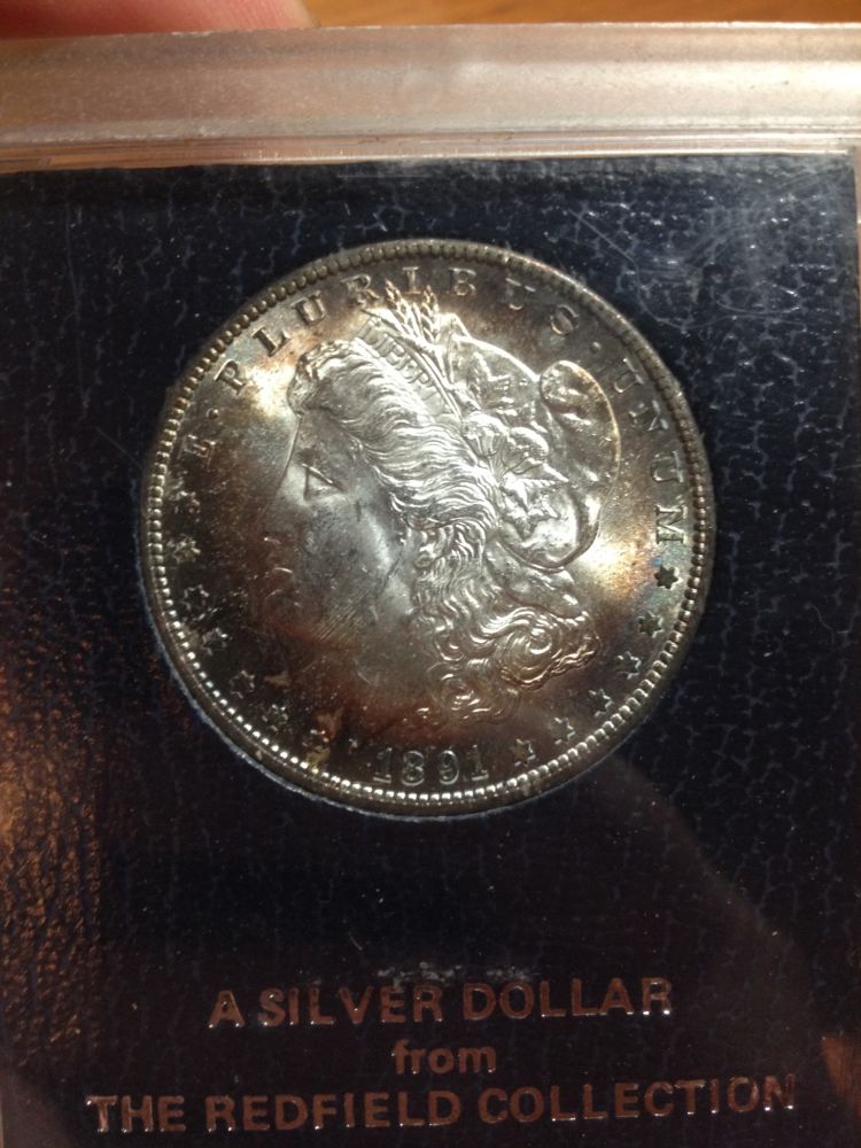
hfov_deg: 40.7
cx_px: 430
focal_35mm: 35
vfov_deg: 52.6
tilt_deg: -53.3
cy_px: 574
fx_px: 1161
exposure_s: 1/20
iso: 125
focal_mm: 4.28
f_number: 2.4
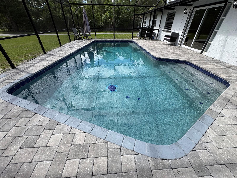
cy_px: 89
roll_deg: -0.3
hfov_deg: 102.1
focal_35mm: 14
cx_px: 118
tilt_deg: -35.1
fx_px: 96
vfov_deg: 85.7
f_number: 2.2
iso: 40
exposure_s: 1/868
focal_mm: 2.22
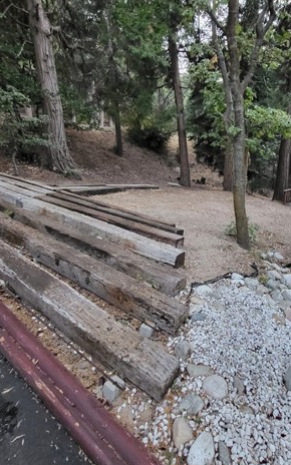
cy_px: 207
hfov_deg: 60.0
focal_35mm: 19
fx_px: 241
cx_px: 206
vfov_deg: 87.7
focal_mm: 1.74
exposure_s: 1/30
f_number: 2.2
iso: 400
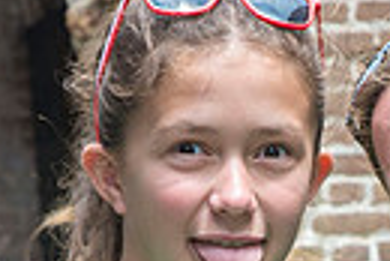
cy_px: 470
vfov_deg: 4.7
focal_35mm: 290
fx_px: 3145
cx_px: 420
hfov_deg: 7.1
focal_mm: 65
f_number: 10
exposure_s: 1/320
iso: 800
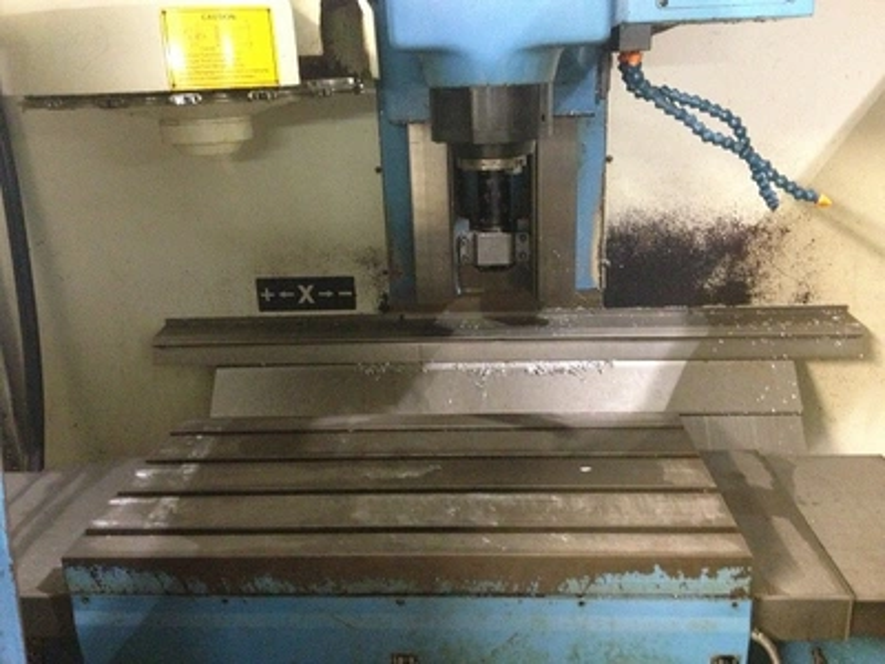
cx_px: 442
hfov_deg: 52.6
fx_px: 895
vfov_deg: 40.7
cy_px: 332
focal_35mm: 35
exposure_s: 1/15
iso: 800
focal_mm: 4.28
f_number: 2.4
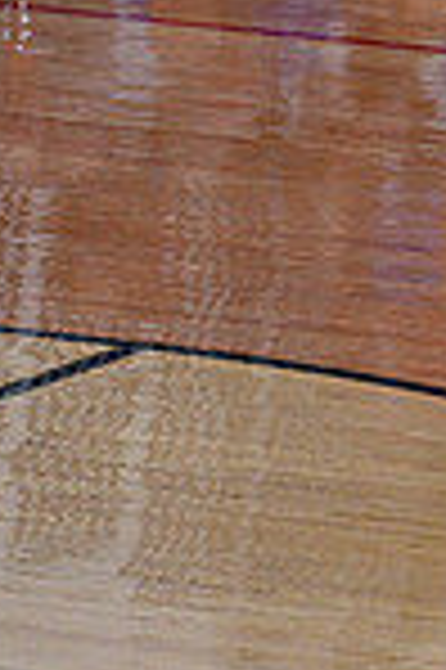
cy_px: -115
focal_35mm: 720
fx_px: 13410
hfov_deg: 1.9
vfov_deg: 2.9
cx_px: 1270
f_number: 4
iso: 4000
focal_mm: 185
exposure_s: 1/400
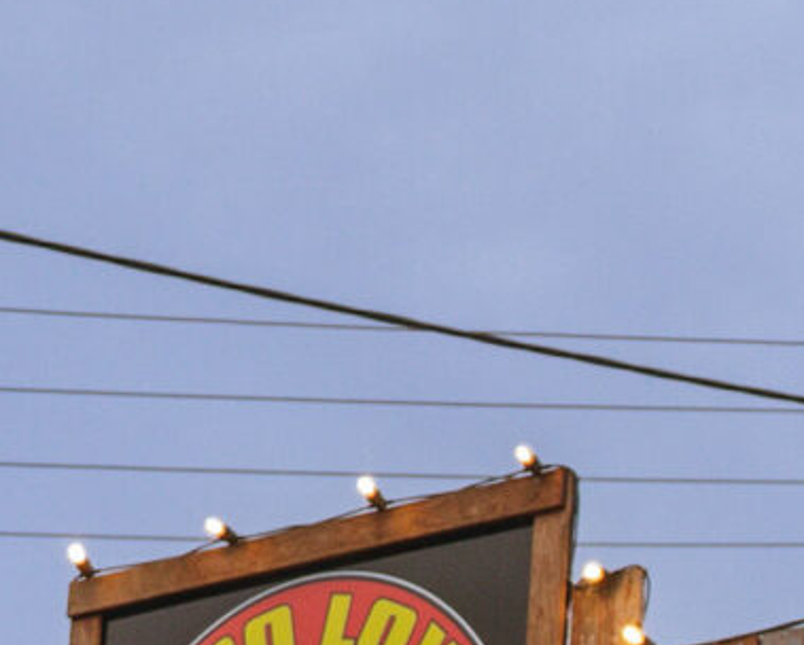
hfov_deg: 10.8
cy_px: 1460
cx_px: 1307
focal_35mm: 171
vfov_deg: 8.4
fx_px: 4073
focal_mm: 18
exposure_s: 1/1000
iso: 250
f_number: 2.8
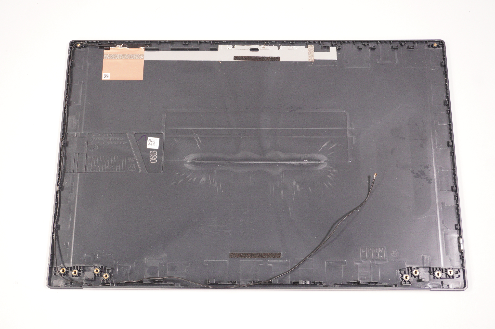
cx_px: 248
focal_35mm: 44
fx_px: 598
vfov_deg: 30.8
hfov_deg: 45.0
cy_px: 164
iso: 1600
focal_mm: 29
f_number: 5.6
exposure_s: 1/250
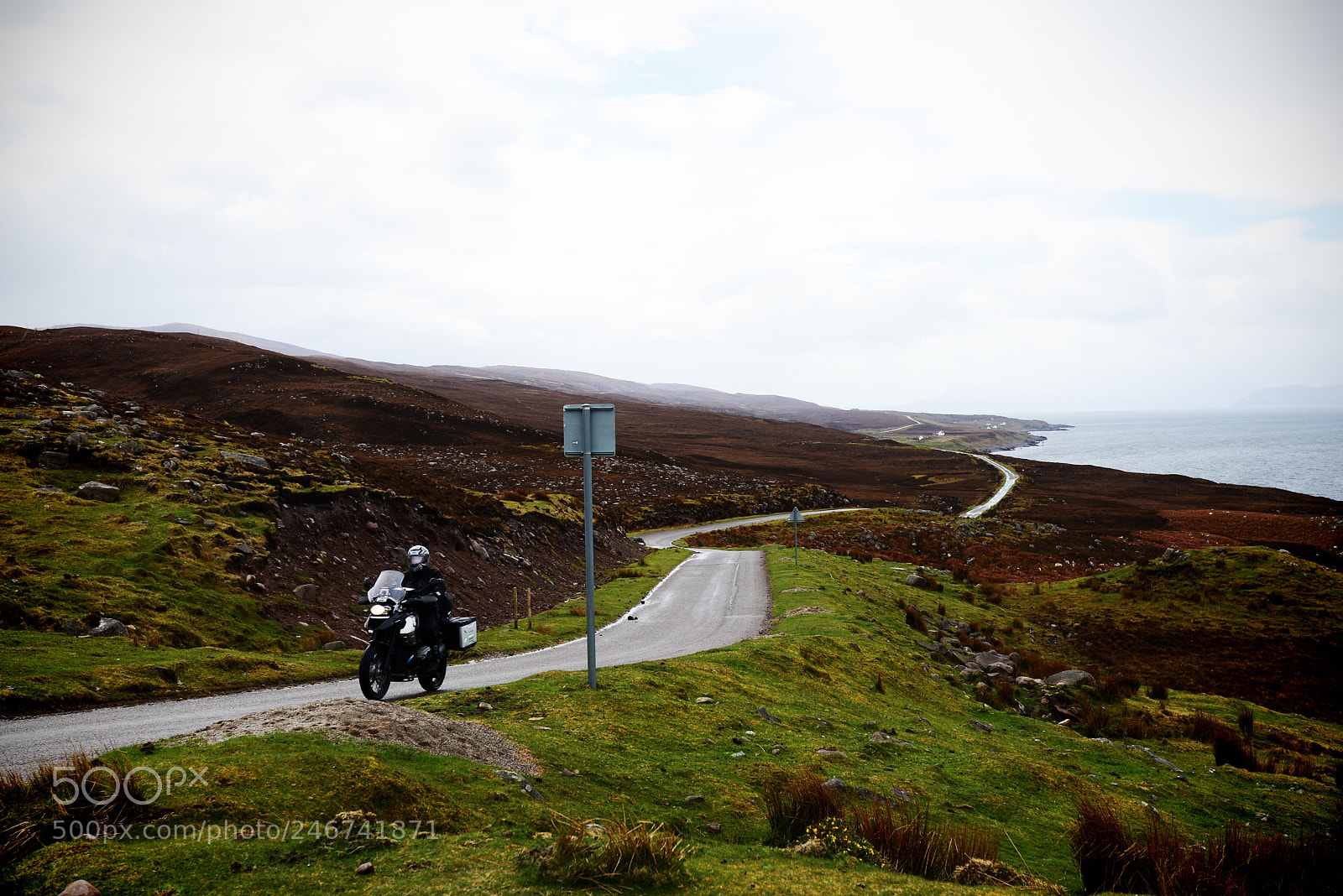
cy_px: 448
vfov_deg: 37.9
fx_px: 1306
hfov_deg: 54.4
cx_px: 672
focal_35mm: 35
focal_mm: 35
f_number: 7.1
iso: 160
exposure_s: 1/500
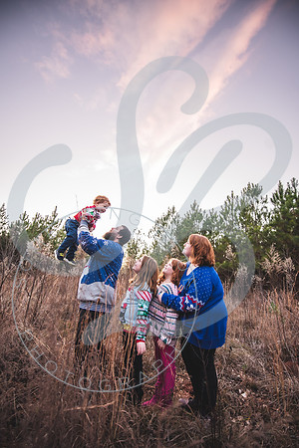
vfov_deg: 104.3
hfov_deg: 81.2
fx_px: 174
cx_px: 150
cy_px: 224
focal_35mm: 14
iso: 500
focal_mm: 14
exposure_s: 1/320
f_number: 2.8
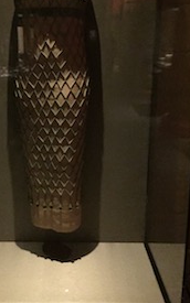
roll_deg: +1.4
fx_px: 356
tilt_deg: -13.0
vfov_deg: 46.0
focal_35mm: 43
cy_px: 128
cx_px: 51
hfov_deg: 29.5
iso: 2000
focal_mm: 4.15
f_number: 2.2
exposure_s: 1/15
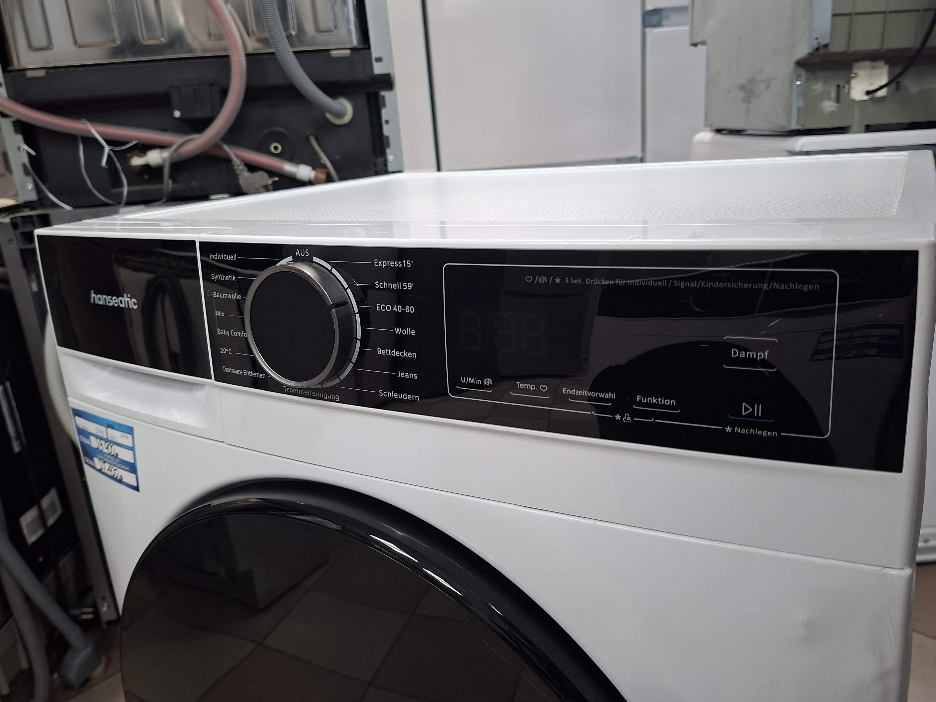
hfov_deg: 69.4
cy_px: 328
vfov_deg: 54.8
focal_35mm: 25
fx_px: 676
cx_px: 489
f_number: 1.8
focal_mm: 5.54
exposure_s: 1/50
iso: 320
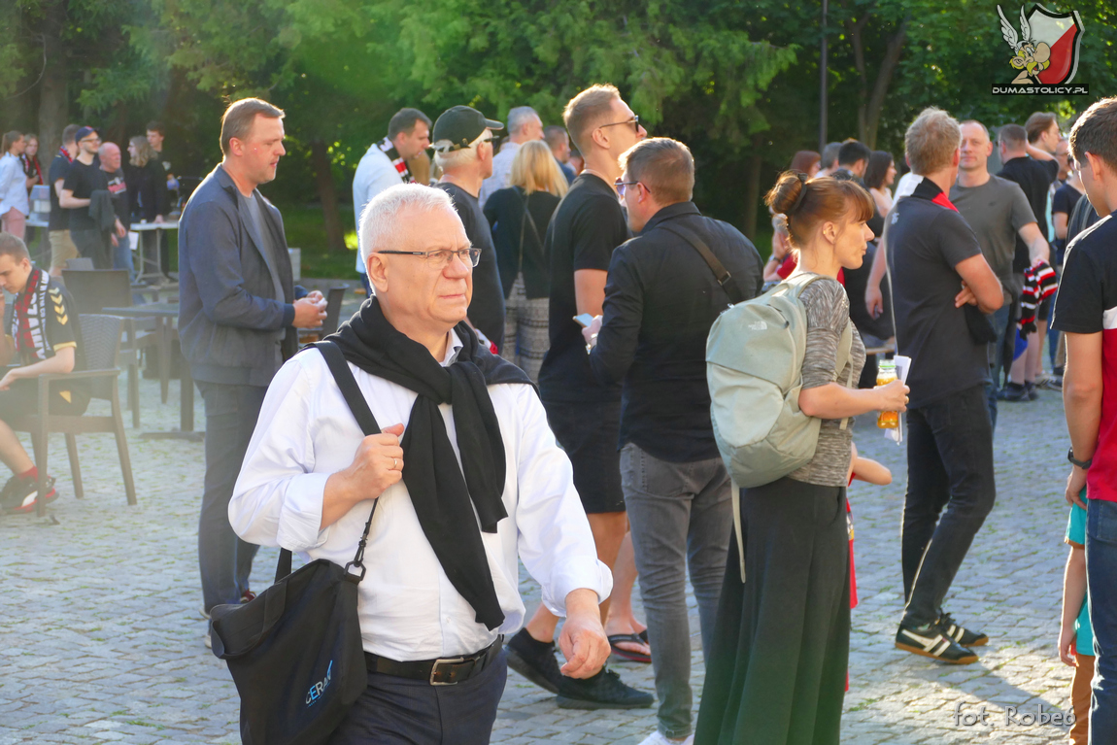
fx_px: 3320
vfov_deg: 12.8
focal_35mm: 107
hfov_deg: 19.1
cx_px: 558
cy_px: 372
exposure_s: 1/500
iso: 400
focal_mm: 39.2
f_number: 3.9
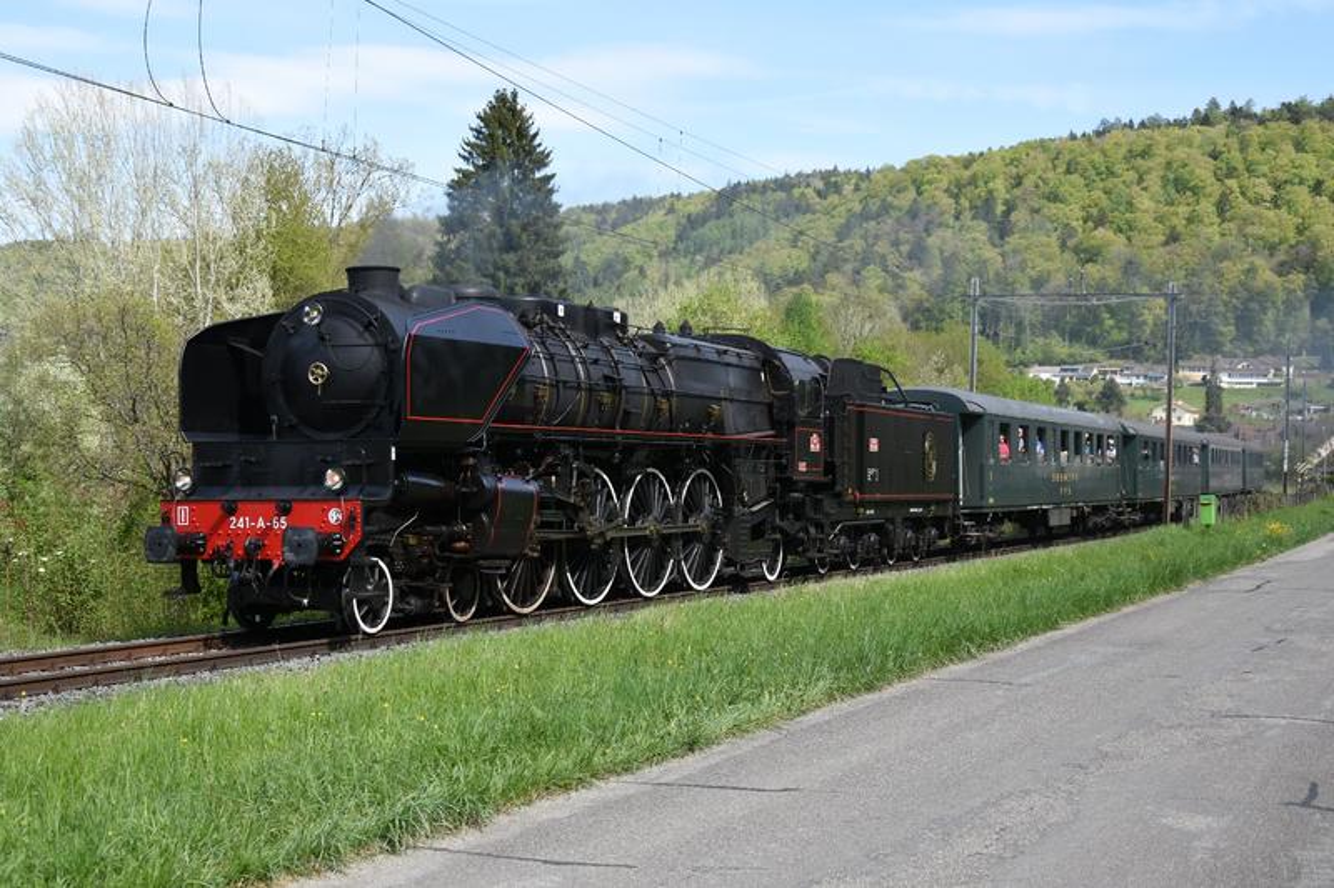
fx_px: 1889
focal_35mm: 51
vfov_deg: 26.5
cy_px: 444
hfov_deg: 38.9
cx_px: 667
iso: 400
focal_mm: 34
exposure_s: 1/1250
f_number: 5
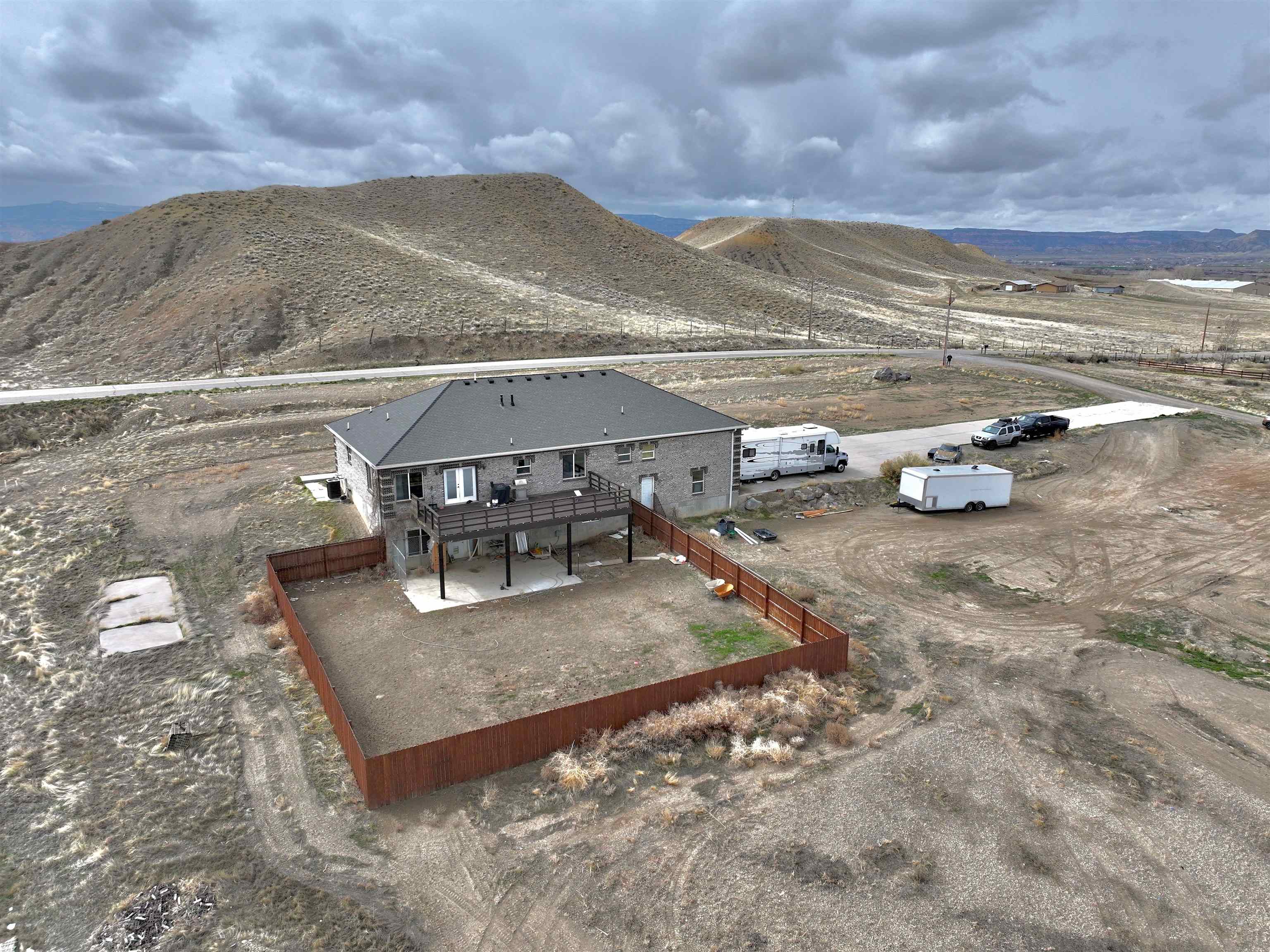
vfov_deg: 56.8
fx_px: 880
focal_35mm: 24
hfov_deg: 71.6
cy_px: 476
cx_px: 635
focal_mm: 12.29
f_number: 2.8
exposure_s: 1/4000
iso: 150
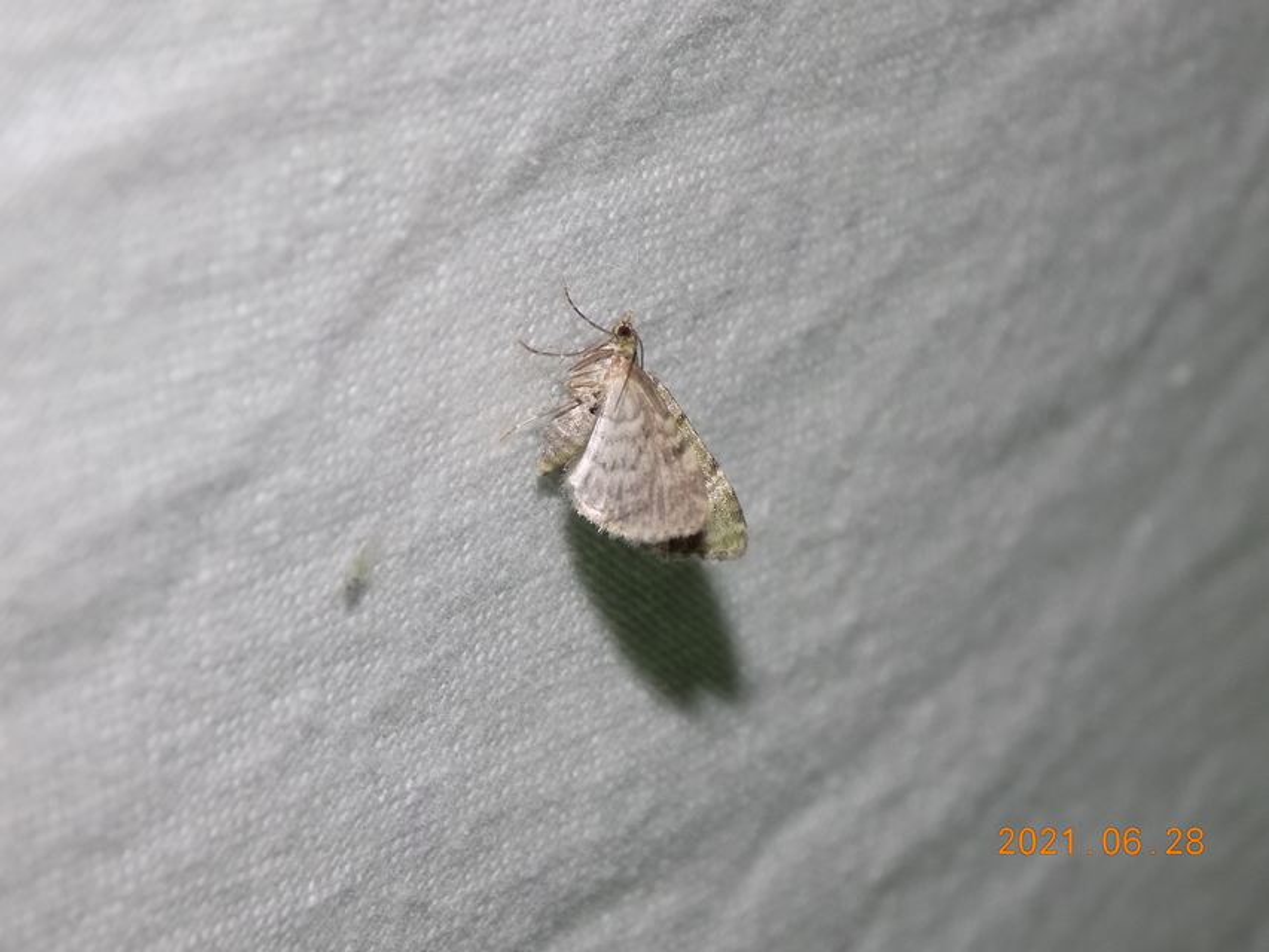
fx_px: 4326
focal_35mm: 118
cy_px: 476
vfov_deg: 12.6
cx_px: 634
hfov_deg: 16.7
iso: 200
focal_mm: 20.9
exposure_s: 1/30
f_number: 4.8
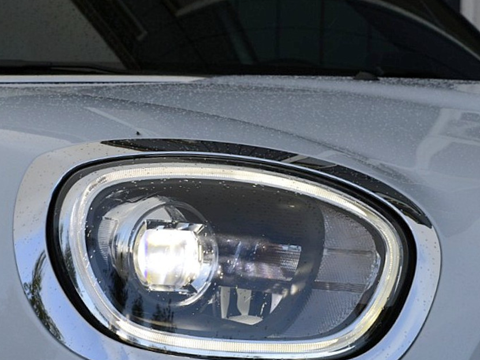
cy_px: 233
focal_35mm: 126
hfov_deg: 15.6
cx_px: 171
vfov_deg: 11.8
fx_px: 1747
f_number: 10
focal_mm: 52
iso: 400
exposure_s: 1/250
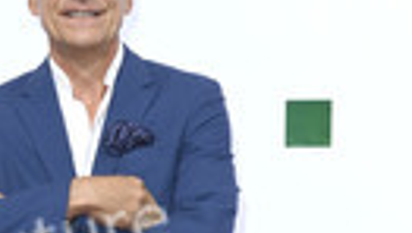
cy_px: 438
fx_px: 1400
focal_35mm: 128
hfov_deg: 16.7
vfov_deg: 9.0
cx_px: 110
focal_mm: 40
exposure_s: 1/250
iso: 400
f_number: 6.3
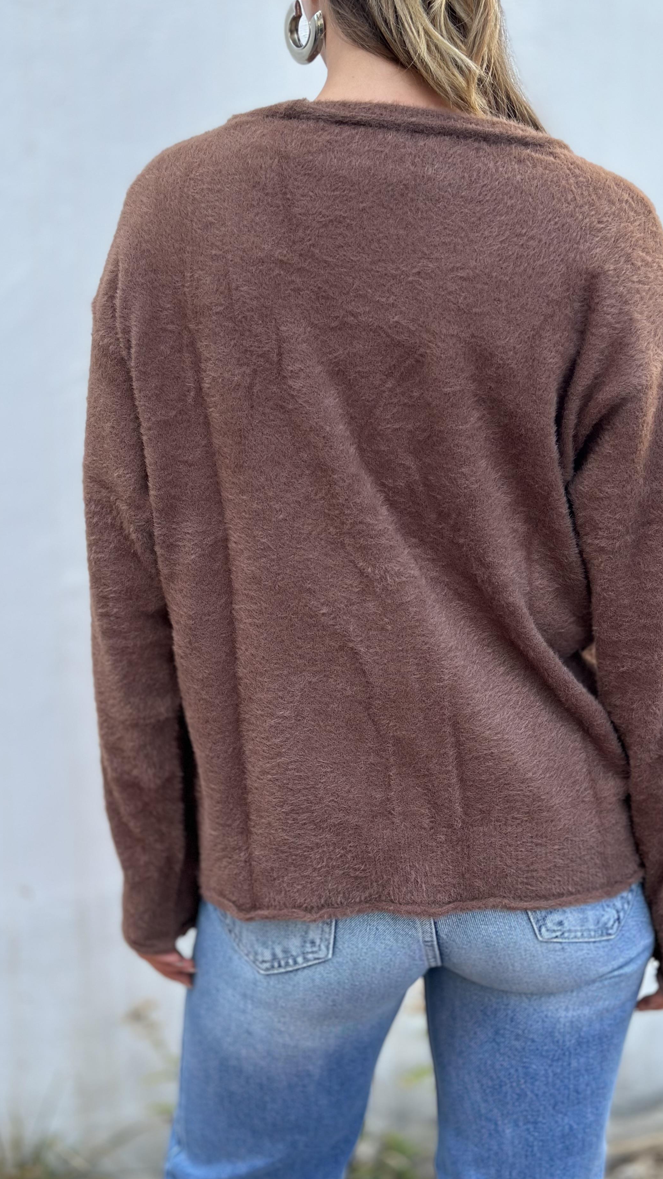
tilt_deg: -12.7
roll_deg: +0.9
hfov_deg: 21.1
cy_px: 550
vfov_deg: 36.6
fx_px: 1781
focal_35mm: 57
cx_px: 362
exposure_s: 1/584
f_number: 1.78
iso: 80
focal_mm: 6.86
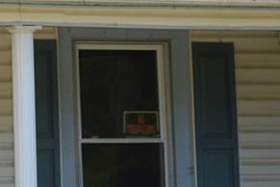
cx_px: -377
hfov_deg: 8.2
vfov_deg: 5.8
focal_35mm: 232
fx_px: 1804
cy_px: -162
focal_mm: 22
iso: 100
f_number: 7.1
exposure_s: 1/200
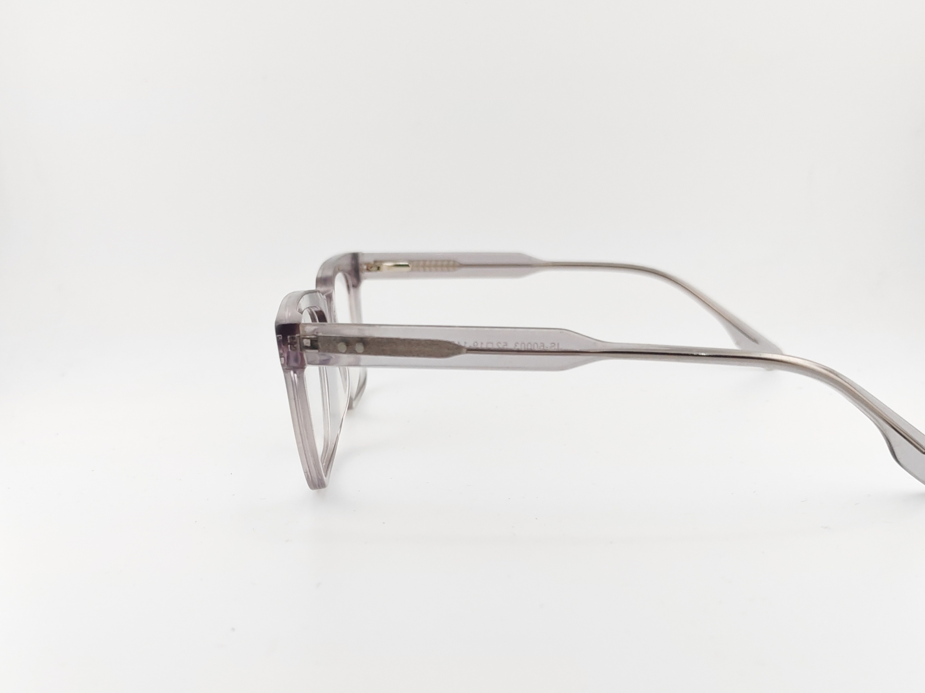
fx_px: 1042
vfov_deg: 36.4
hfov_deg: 47.8
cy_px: 462
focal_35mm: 39
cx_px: 427
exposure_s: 1/400
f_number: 1.9
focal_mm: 6.12
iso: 1000
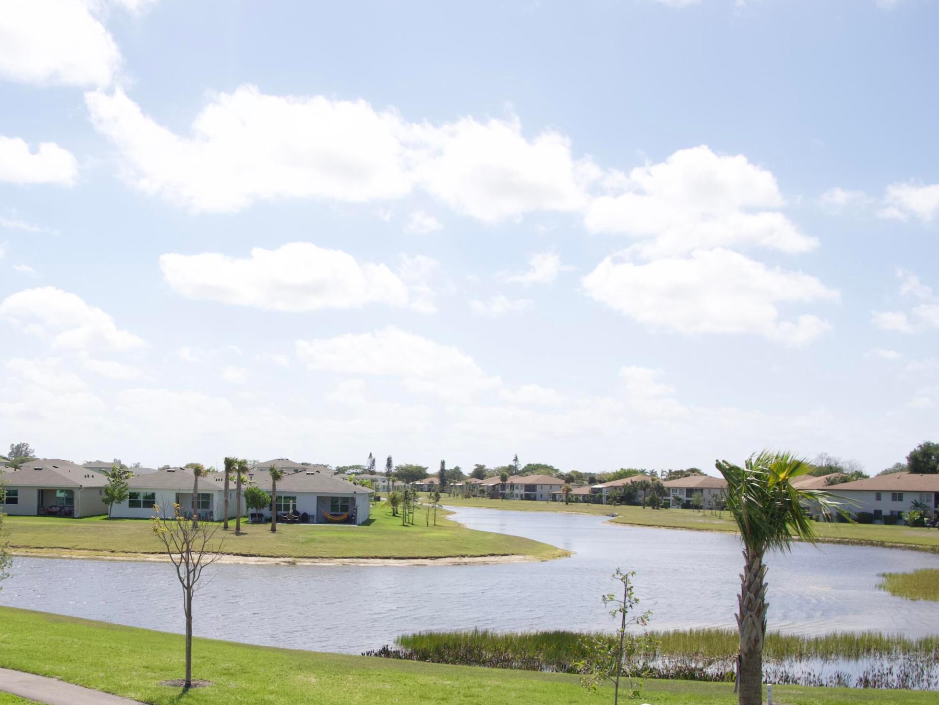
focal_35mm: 46
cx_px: 322
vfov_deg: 31.2
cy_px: 481
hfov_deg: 40.8
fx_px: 1248
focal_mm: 14
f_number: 5
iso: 200
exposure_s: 1/1300
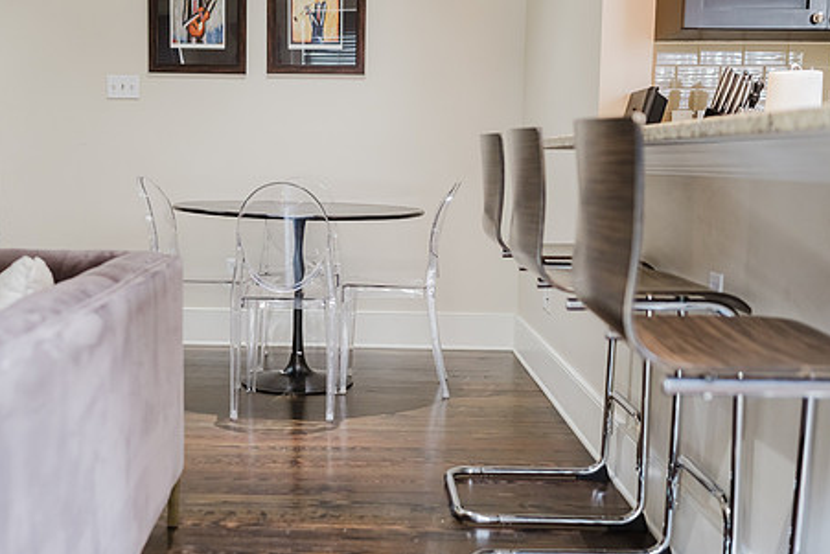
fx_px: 1038
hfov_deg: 43.5
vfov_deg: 29.9
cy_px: 295
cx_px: 355
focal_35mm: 45
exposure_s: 1/80
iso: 800
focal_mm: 35
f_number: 2.2
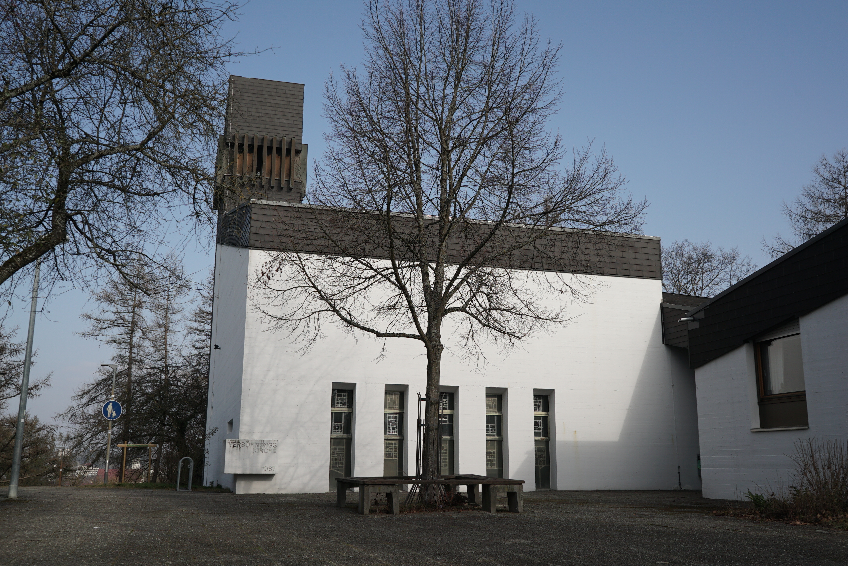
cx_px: 424
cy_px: 283
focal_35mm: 34
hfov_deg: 55.8
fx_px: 801
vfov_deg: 38.9
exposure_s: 1/320
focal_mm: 34
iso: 250
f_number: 11
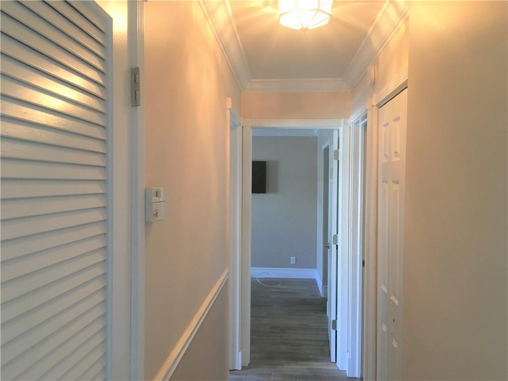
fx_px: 426
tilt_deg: -0.7
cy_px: 190
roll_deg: -1.0
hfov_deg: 61.7
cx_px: 254
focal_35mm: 29
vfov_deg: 48.2
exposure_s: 1/30
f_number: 2.2
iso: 100
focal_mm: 4.15
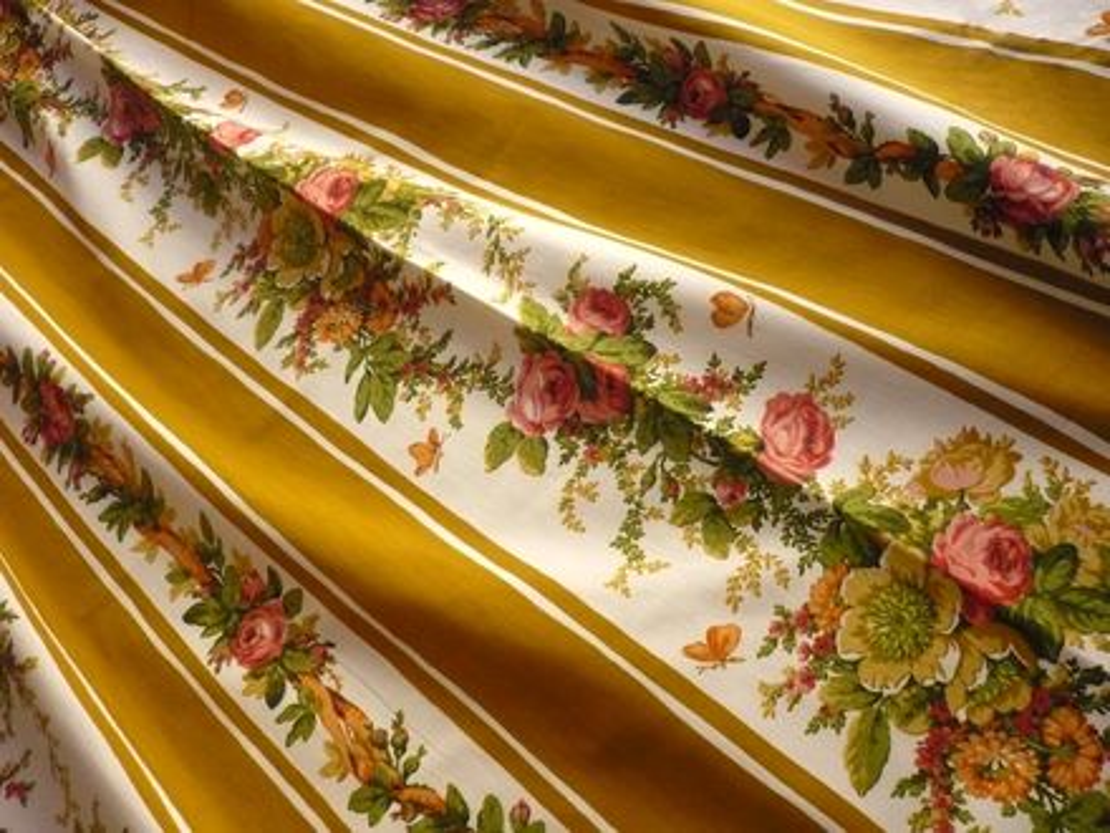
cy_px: 416
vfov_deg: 40.7
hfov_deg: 52.6
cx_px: 555
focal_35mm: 35
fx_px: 1122
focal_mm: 5.8
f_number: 2.8
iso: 400
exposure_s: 1/200
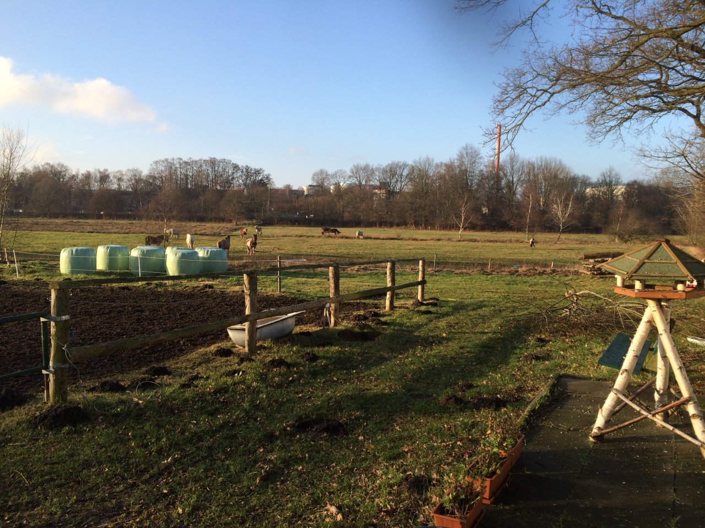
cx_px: 352
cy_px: 264
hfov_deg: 60.0
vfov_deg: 46.8
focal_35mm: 30
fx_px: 611
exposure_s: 1/855
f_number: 2.2
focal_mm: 4.12
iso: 32
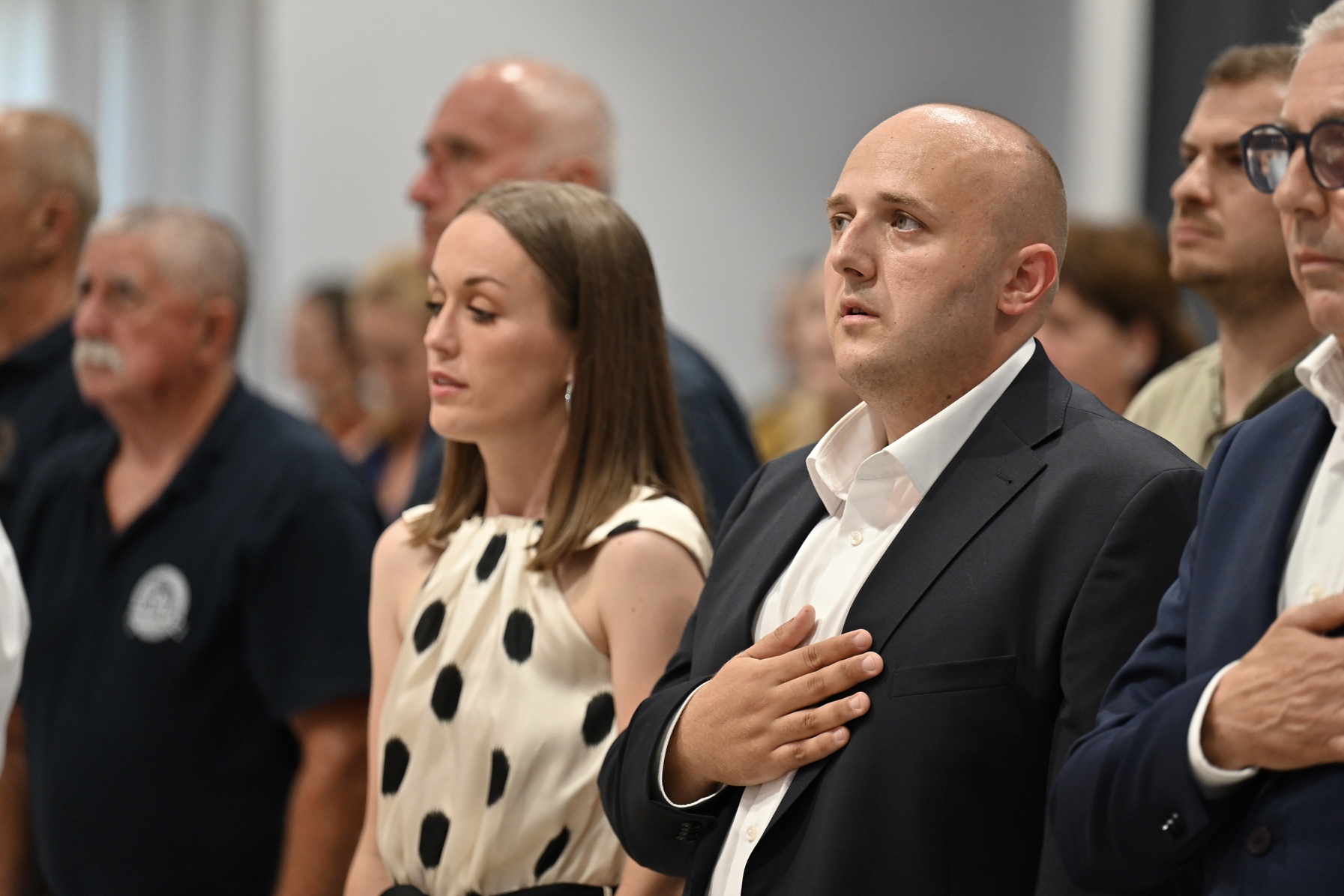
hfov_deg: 12.5
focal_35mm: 165
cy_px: 448
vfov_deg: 8.3
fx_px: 6159
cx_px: 672
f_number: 2.8
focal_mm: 165
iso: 1600
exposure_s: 1/250
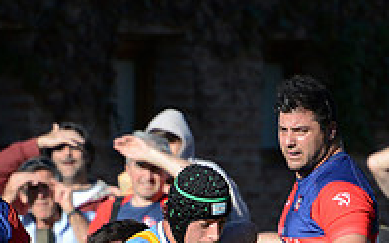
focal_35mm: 902
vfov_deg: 1.5
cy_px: 376
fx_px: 9560
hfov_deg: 2.3
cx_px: 53
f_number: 5.6
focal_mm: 300
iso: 320
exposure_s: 1/800
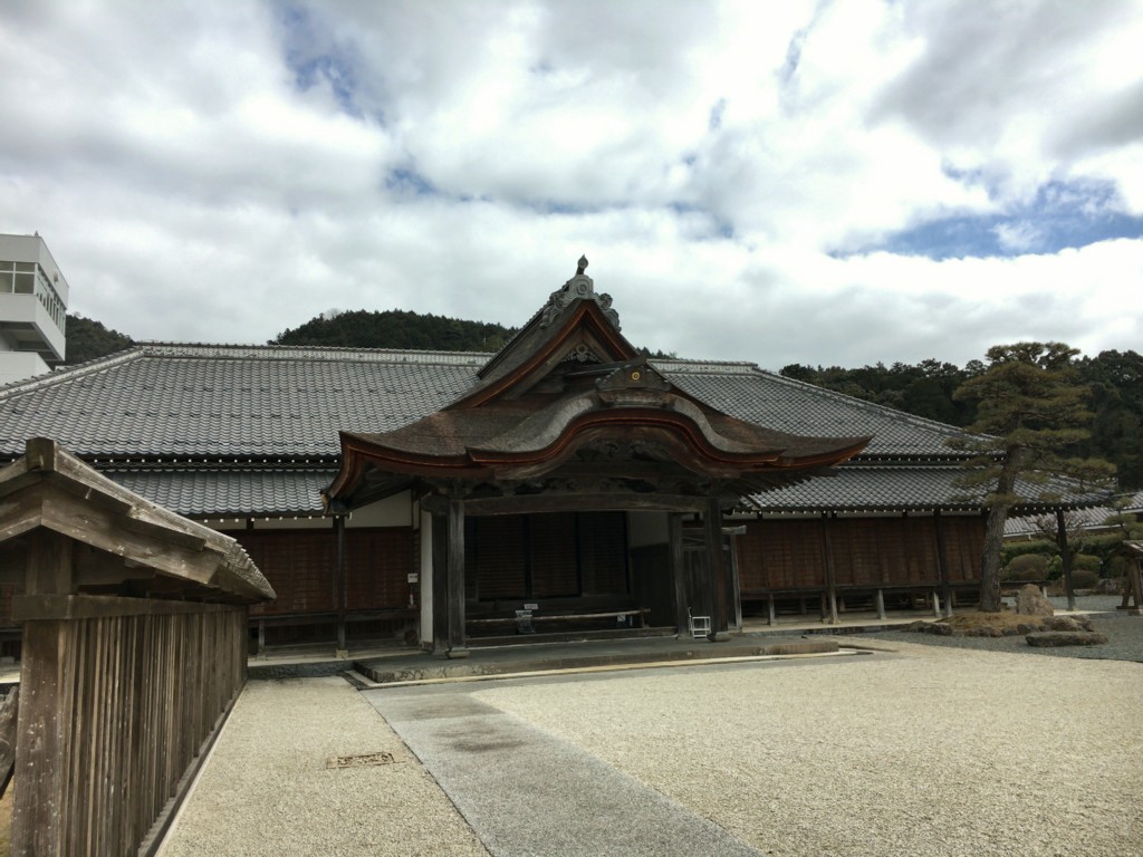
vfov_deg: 48.2
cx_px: 572
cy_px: 428
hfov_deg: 61.7
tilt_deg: +9.0
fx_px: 958
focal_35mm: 29
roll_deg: +2.0
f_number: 2.2
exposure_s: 1/1012
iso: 25
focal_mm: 4.15
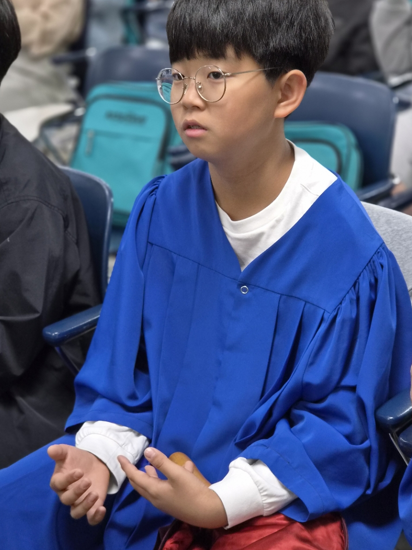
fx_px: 1191
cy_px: 280
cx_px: 222
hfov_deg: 19.6
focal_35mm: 75
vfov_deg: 26.0
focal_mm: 7
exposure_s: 1/60
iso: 320
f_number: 2.4
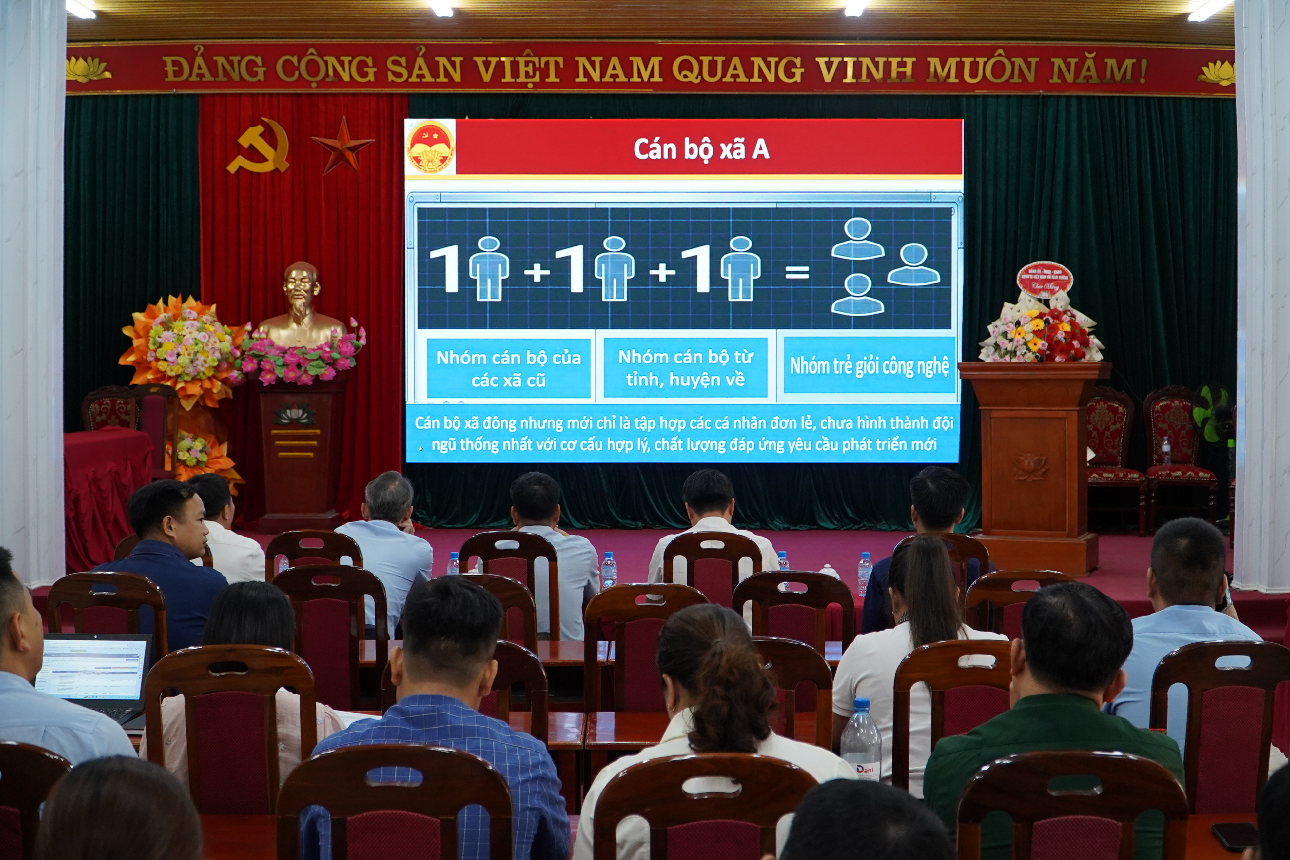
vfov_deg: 31.2
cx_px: 645
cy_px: 430
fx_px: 1541
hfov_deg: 45.4
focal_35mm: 43
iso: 1600
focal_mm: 29
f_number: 4
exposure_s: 1/160
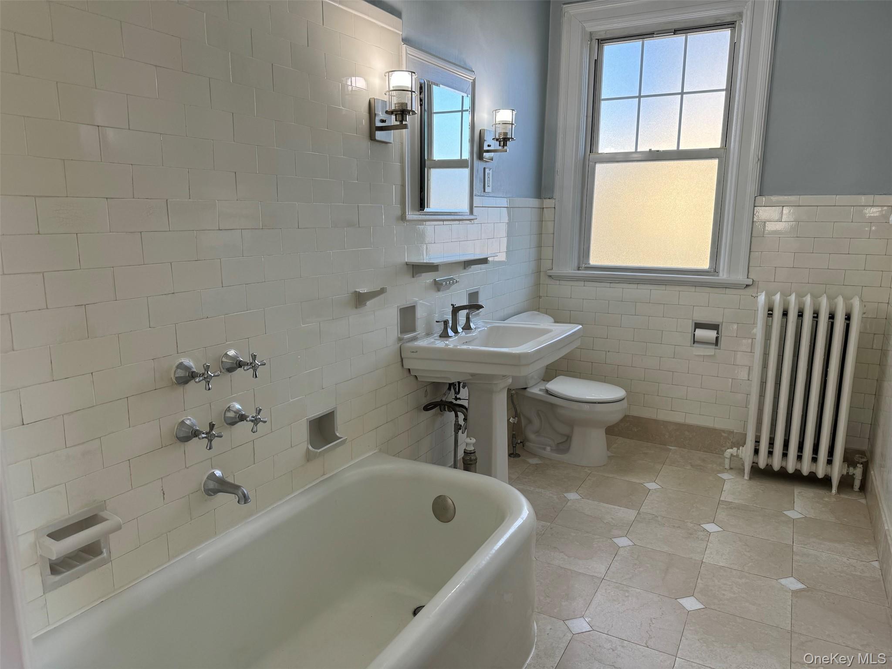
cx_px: 446
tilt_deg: -11.7
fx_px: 618
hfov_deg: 71.6
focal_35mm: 24
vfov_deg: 56.8
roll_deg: -0.5
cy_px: 334
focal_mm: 6.86
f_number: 1.78
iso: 80
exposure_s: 1/162
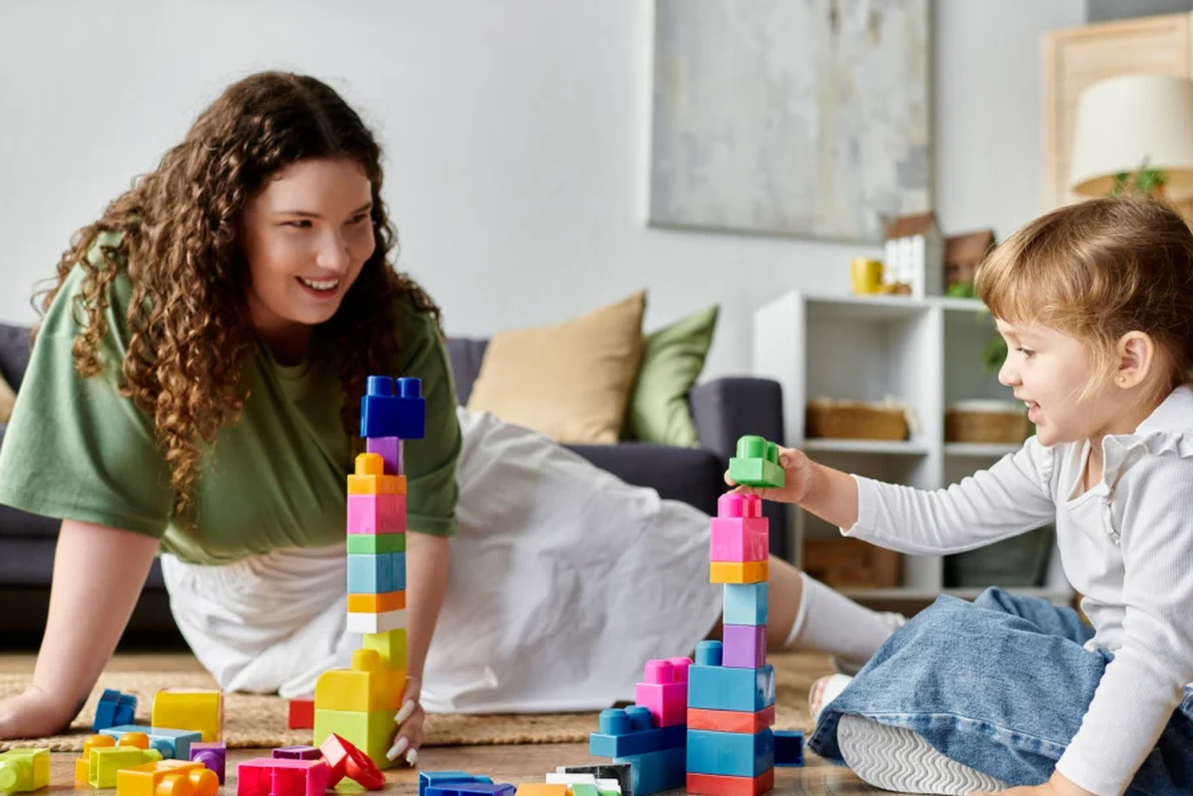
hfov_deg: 48.3
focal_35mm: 40
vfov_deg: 33.4
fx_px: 1326
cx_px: 679
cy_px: 439
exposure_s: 1/200
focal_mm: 35
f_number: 2.8
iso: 320
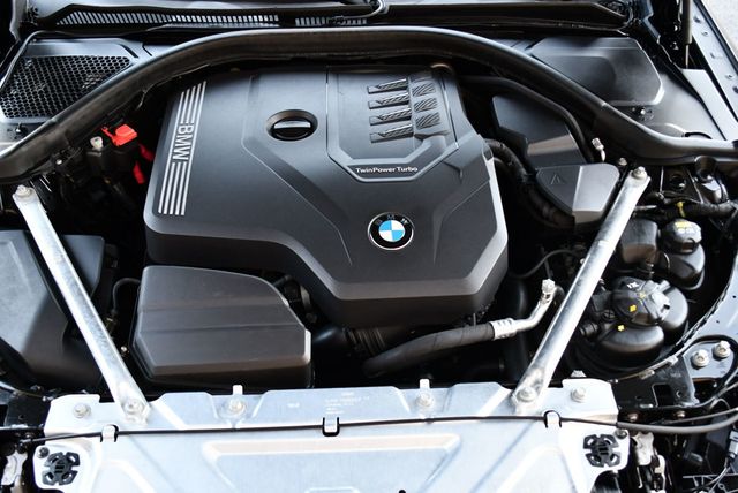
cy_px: 246
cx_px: 369
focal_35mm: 36
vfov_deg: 36.9
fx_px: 739
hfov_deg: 53.1
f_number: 3.5
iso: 800
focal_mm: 18
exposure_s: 1/200
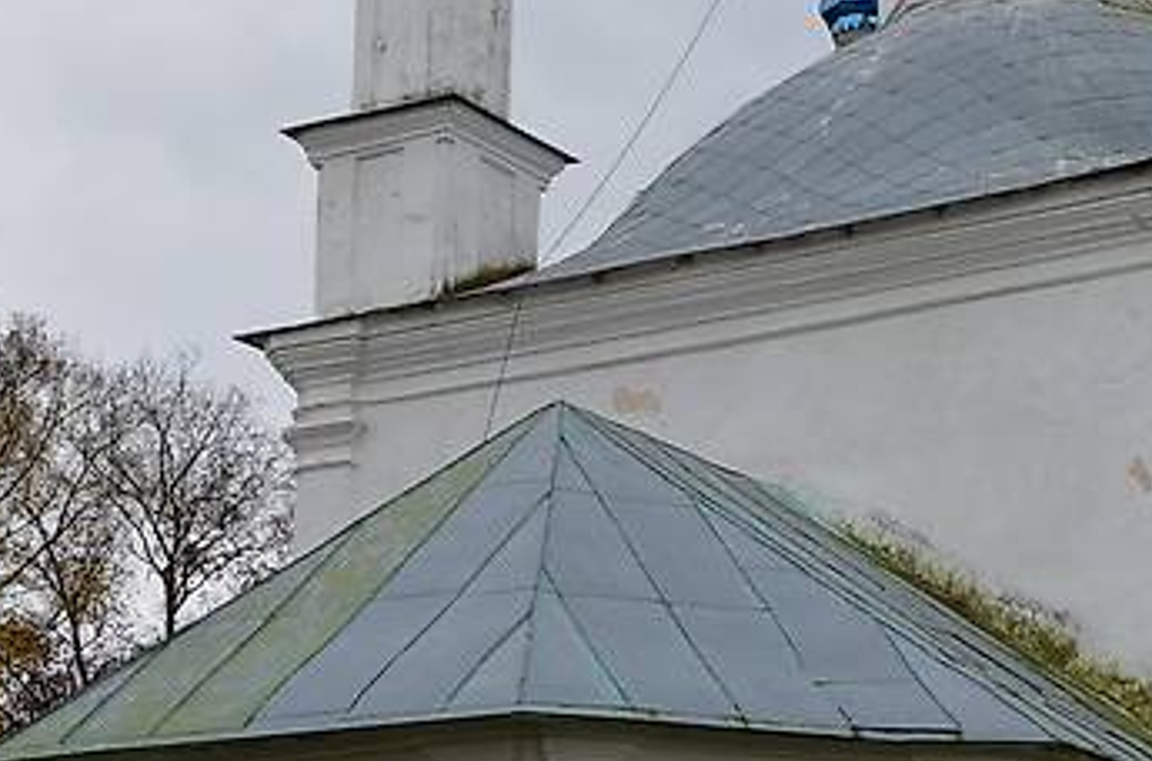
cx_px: 1045
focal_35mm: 94
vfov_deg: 14.5
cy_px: 349
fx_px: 3000
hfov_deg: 21.2
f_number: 8
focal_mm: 18
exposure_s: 1/250
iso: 160
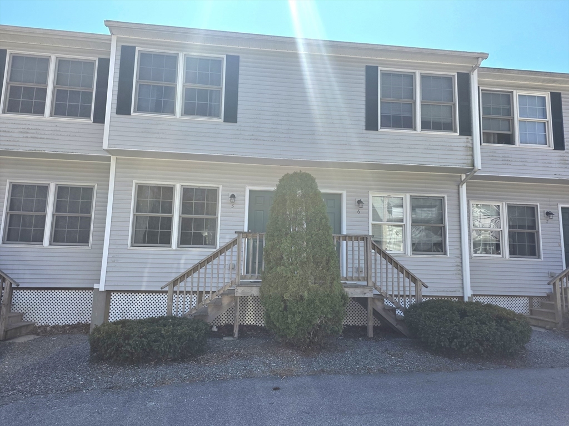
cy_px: 213
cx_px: 284
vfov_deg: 58.9
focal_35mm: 23
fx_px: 378
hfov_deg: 73.9
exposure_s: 1/3333
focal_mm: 6.25
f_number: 1.7
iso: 80
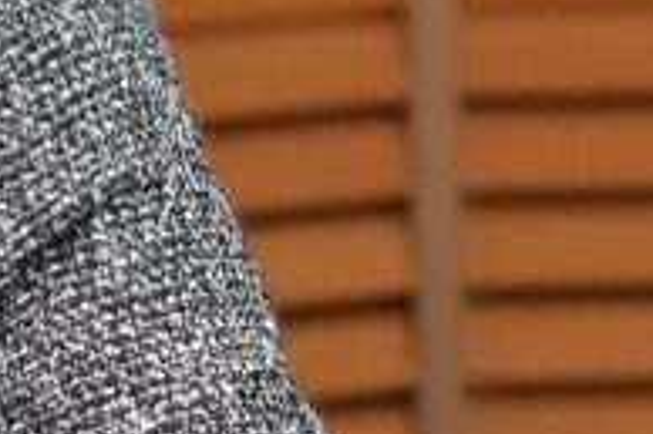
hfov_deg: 9.7
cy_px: -74
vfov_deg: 6.8
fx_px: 3625
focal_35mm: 200
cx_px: -609
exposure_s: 1/100
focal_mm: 50
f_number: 2.5
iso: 500
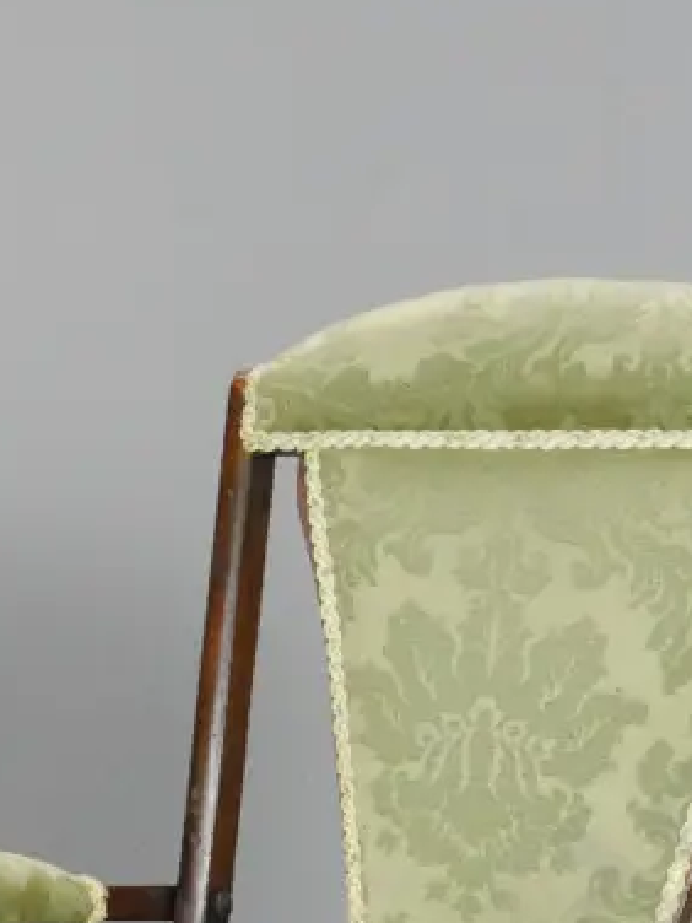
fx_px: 2612
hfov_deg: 15.1
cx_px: 411
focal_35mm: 98
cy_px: 1225
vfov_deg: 18.5
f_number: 5.6
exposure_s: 1/160
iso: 3200
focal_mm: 18
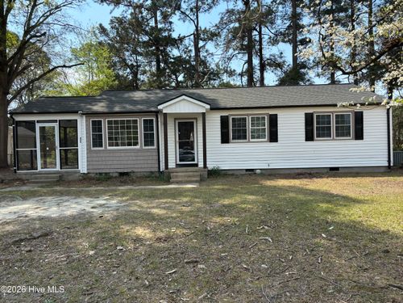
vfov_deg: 53.1
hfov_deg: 67.3
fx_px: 303
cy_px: 152
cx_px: 202
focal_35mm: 26
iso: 50
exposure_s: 1/1499
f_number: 1.6
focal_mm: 5.96
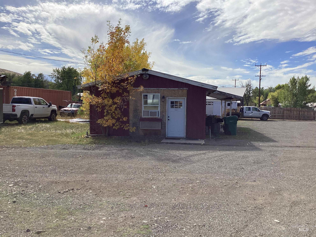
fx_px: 283
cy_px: 118
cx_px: 158
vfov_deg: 45.4
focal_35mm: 31
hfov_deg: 58.4
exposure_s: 1/2037
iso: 25
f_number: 2.4
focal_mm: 3.3
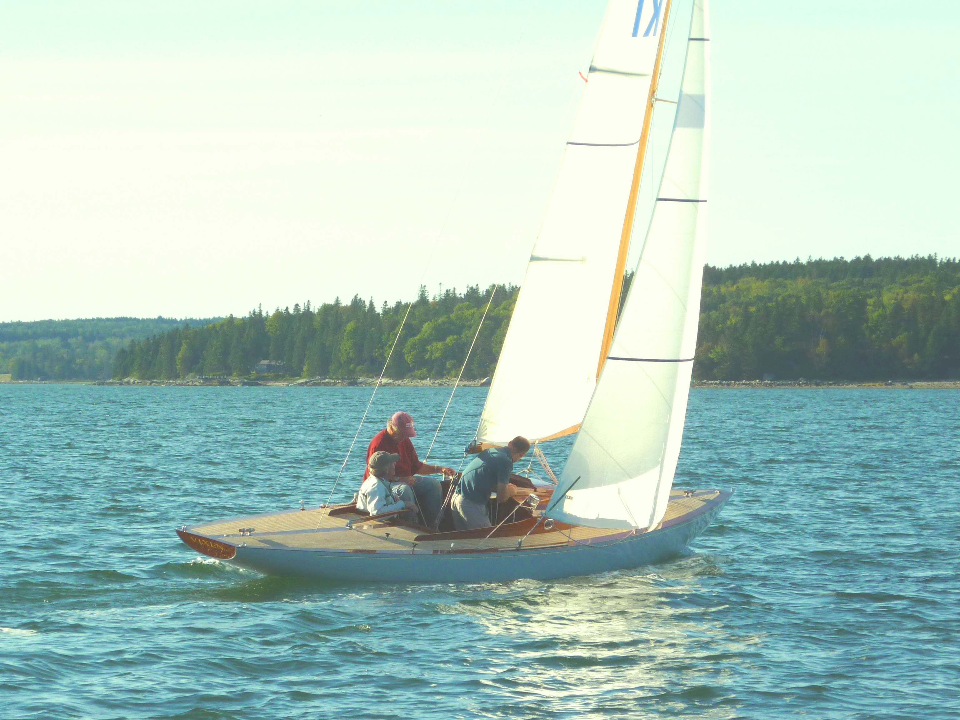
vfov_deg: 7.3
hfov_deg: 9.7
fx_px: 5630
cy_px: 360
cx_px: 480
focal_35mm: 203
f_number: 4.5
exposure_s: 1/1000
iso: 80
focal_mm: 27.8
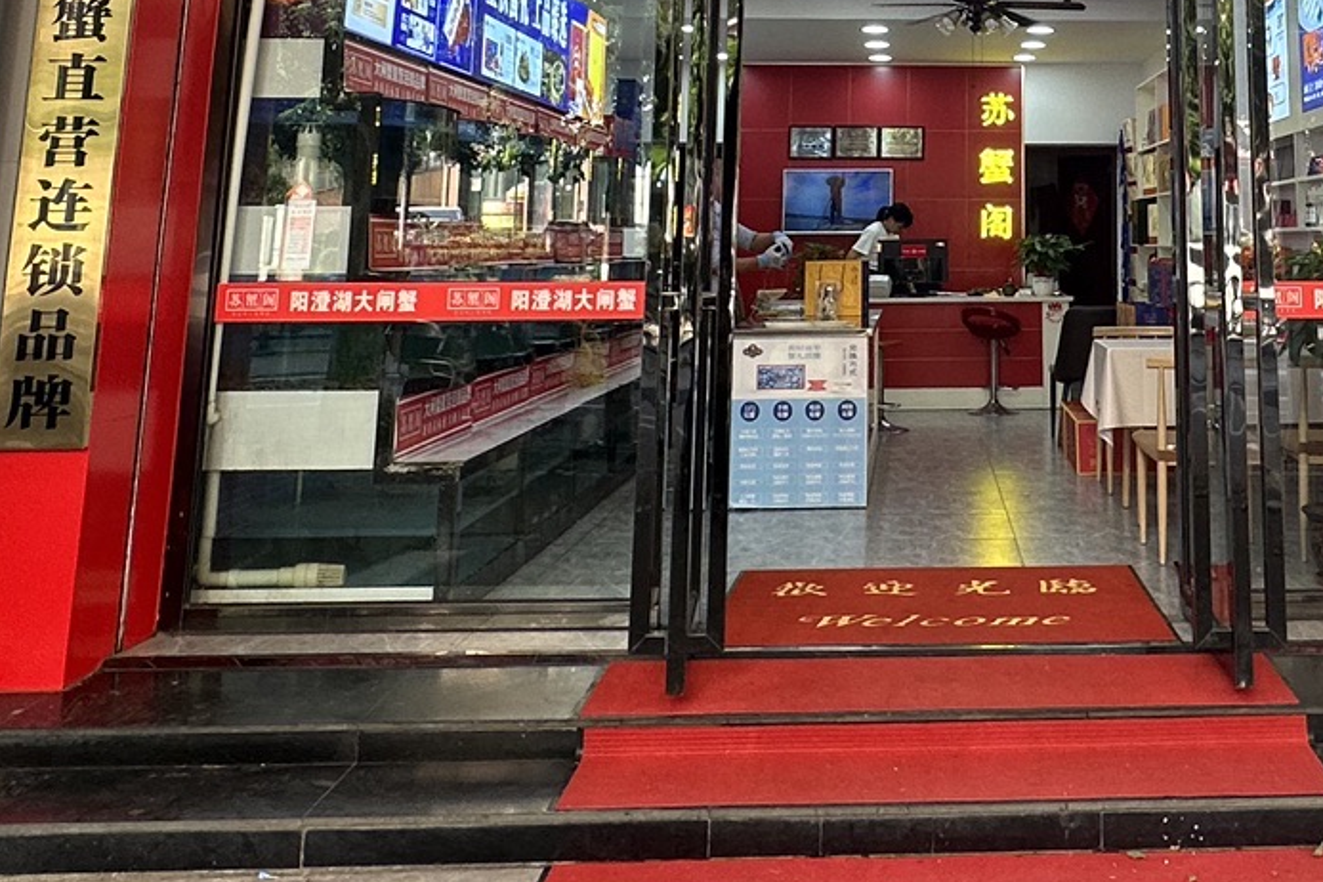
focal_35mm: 42
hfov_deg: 44.8
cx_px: 991
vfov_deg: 29.1
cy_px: -63
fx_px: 1543
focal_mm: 2.22
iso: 50
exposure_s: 1/103
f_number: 2.2
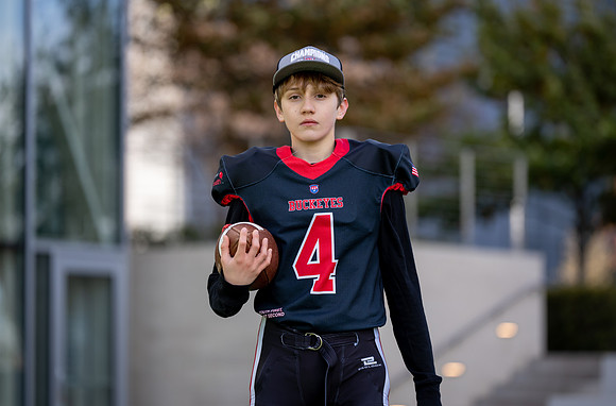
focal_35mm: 163
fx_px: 2775
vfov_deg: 8.4
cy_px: 190
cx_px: 324
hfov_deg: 12.7
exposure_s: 1/640
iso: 100
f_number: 2.8
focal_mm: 150
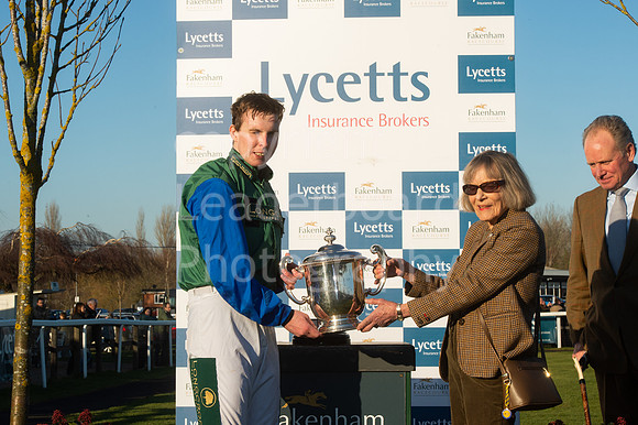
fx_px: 1594
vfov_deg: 15.2
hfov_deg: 22.6
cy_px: 212
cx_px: 319
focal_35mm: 90
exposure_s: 1/250
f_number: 22
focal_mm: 90
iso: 500
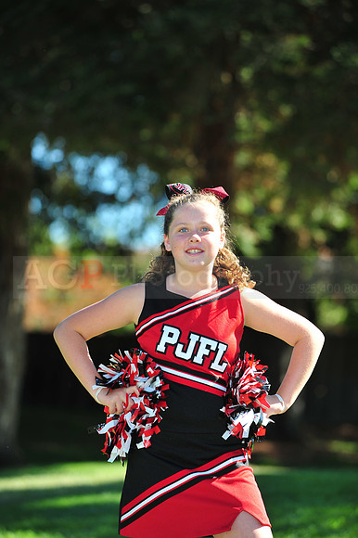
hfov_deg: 7.4
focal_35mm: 185
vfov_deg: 11.1
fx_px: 2763
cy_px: 269
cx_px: 179
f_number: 4.5
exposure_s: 1/1000
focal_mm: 185
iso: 400
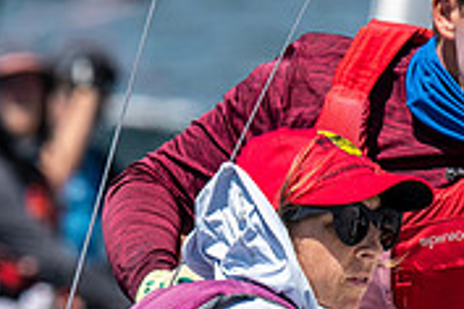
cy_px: 360
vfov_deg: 0.9
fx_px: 18958
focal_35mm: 1471
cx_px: 244
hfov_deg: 1.4
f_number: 5.6
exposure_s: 1/2500
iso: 320
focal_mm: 300
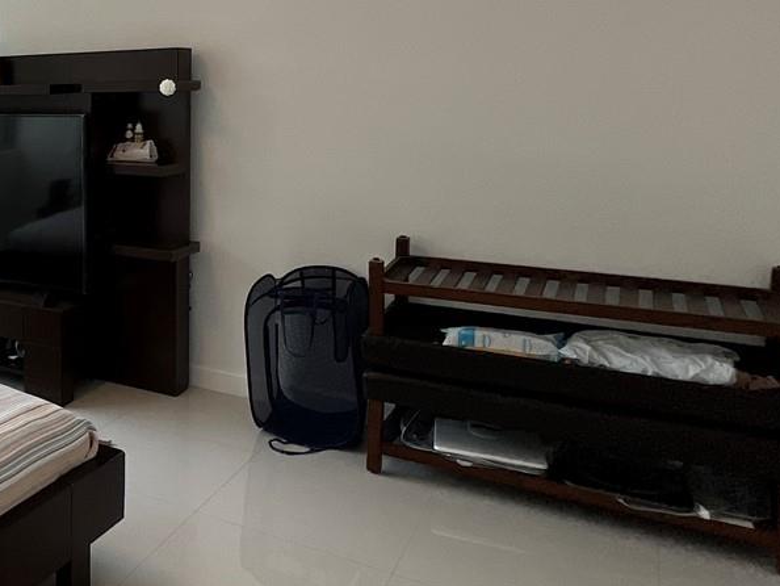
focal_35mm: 35
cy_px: 158
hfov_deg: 41.9
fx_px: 789
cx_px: -74
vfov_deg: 39.8
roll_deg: +0.4
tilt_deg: -4.4
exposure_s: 1/176
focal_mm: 1.57
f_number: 1.8
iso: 32
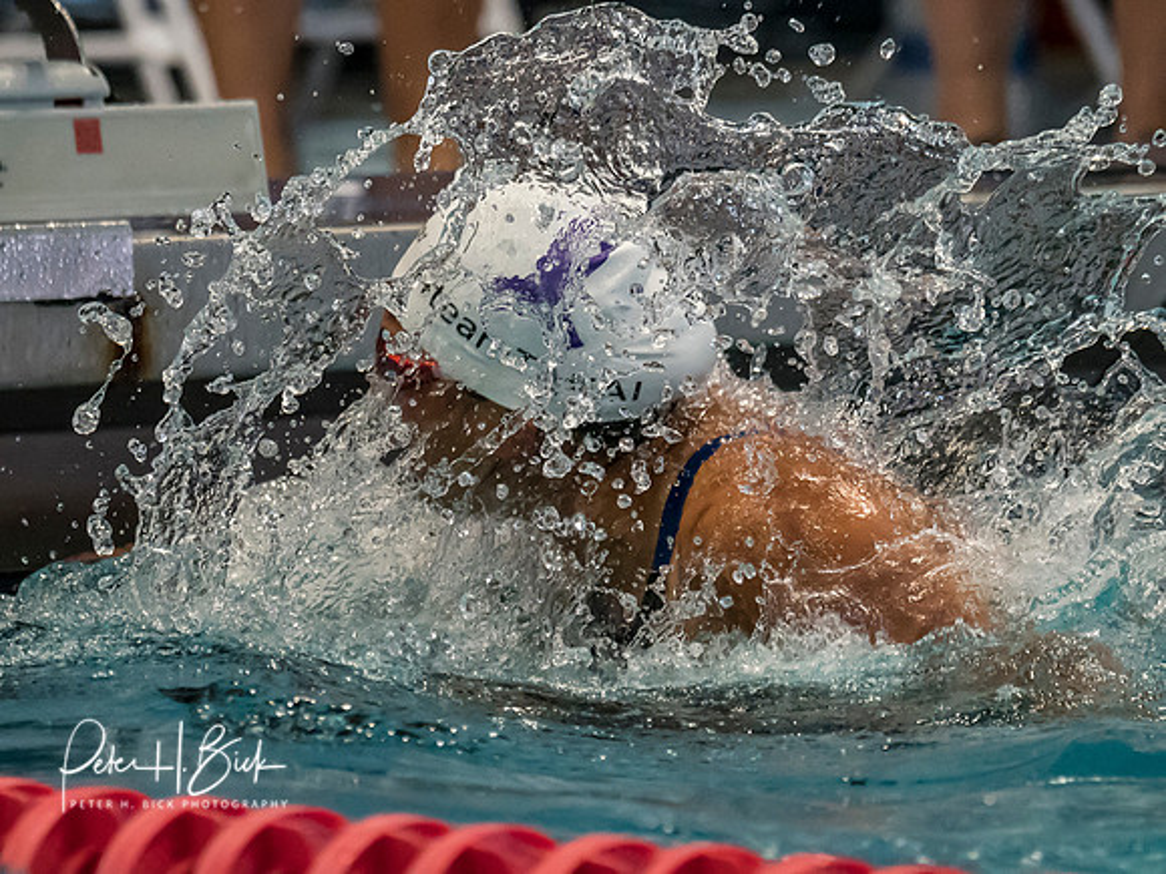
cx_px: 503
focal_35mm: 569
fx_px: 19177
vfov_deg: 2.6
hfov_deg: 3.5
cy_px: 320
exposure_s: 1/1000
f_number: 3.5
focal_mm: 200
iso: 4000
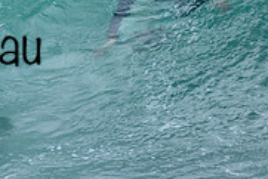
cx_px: -142
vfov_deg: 0.5
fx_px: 20838
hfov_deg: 0.7
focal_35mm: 2797
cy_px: 27
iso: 450
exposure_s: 1/2000
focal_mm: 800
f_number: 6.3
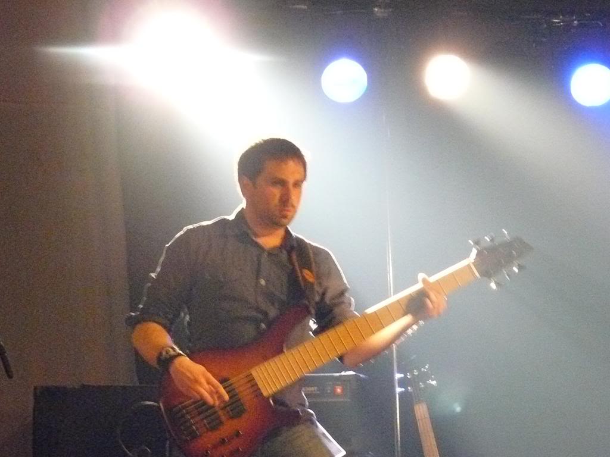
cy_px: 228
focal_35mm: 120
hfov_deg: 16.4
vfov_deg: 12.3
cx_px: 305
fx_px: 2115
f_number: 3.2
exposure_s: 1/20
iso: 800
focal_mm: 13.4
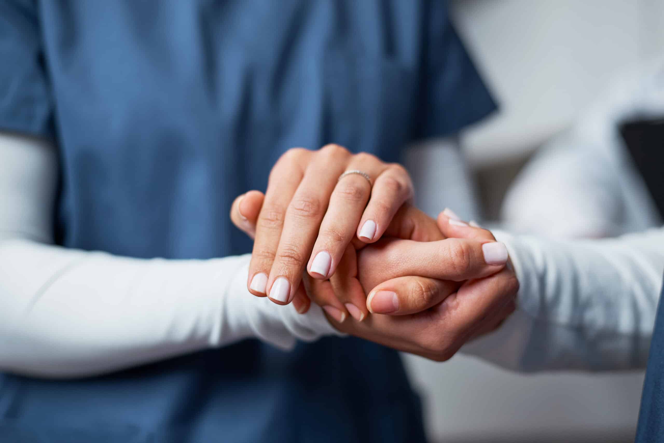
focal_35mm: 50
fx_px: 922
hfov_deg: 39.6
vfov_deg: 27.0
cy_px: 222
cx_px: 332
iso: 200
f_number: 2.5
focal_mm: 50
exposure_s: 1/160
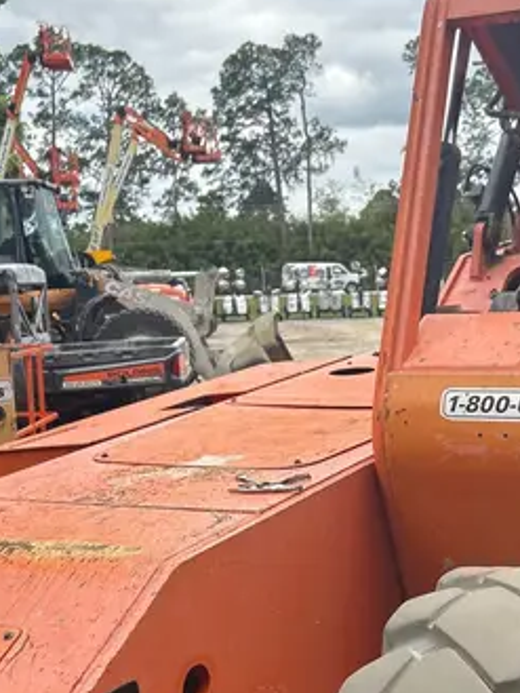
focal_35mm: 58
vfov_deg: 32.9
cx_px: 429
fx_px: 1161
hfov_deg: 24.8
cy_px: 462
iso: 50
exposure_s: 1/2457
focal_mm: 5.7
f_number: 1.5
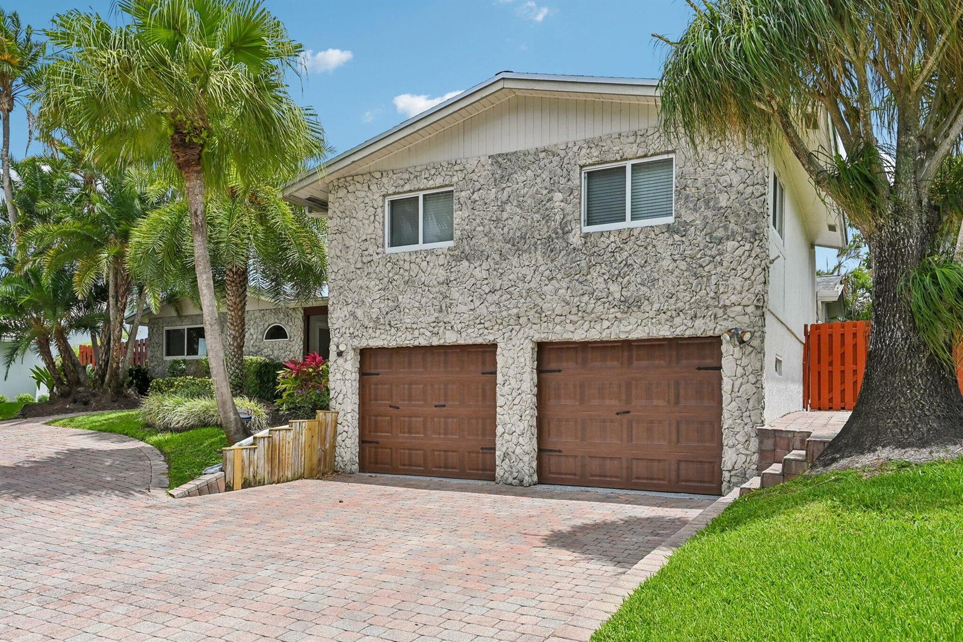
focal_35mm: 24
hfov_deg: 72.6
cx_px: 482
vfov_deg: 52.2
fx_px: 655
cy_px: 321
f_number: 8
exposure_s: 1/3200
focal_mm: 24.5
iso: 1250
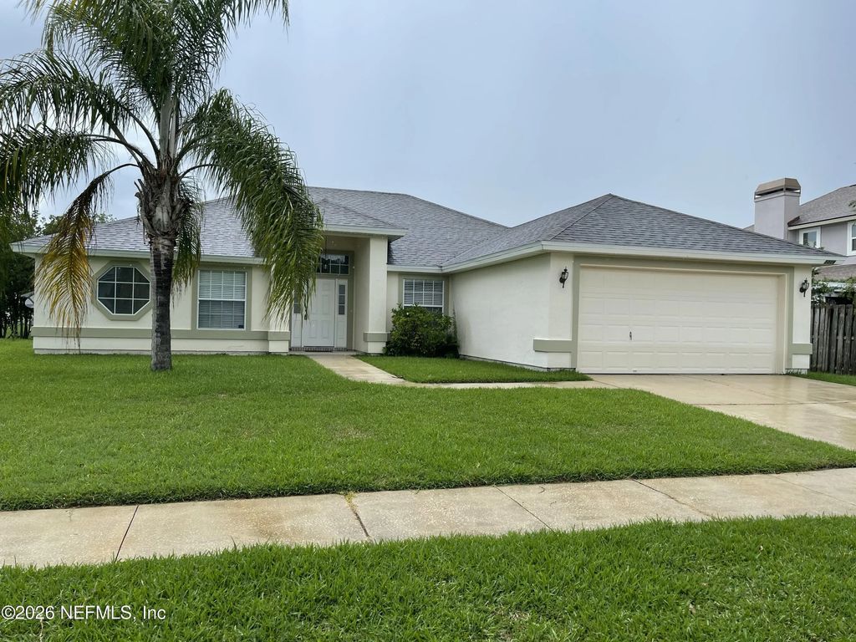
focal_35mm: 25
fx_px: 618
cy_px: 321
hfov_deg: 69.4
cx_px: 428
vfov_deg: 54.9
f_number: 1.6
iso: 32
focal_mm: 5.1
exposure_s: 1/1976
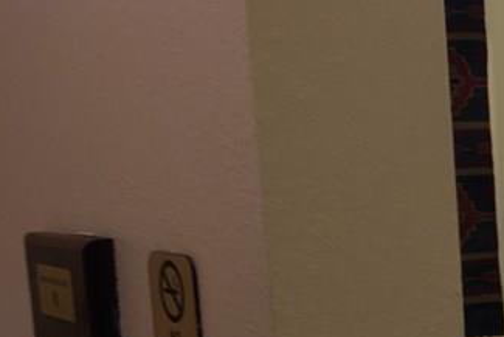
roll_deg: +0.0
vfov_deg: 14.1
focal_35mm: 95
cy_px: 385
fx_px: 1331
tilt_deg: -9.5
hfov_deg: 18.8
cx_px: 766
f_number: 2.2
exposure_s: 1/40
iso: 32
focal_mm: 4.15
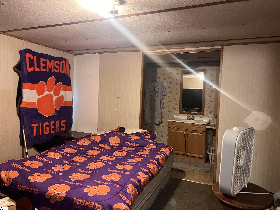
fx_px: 210
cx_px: 140
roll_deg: -1.3
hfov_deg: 67.3
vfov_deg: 53.1
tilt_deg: -2.9
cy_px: 105
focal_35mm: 26
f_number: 1.5
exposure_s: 1/40
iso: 500
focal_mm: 5.7
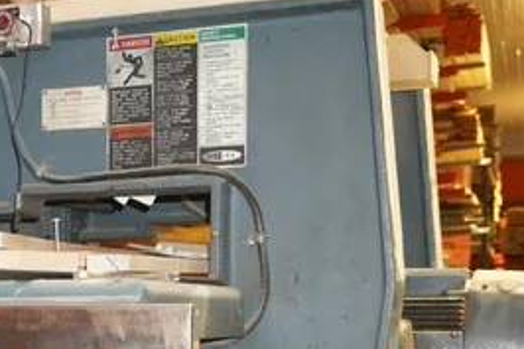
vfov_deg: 14.3
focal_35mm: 93
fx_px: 1353
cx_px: -104
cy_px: 392
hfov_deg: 20.5
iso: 3200
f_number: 4
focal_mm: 22
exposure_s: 1/125
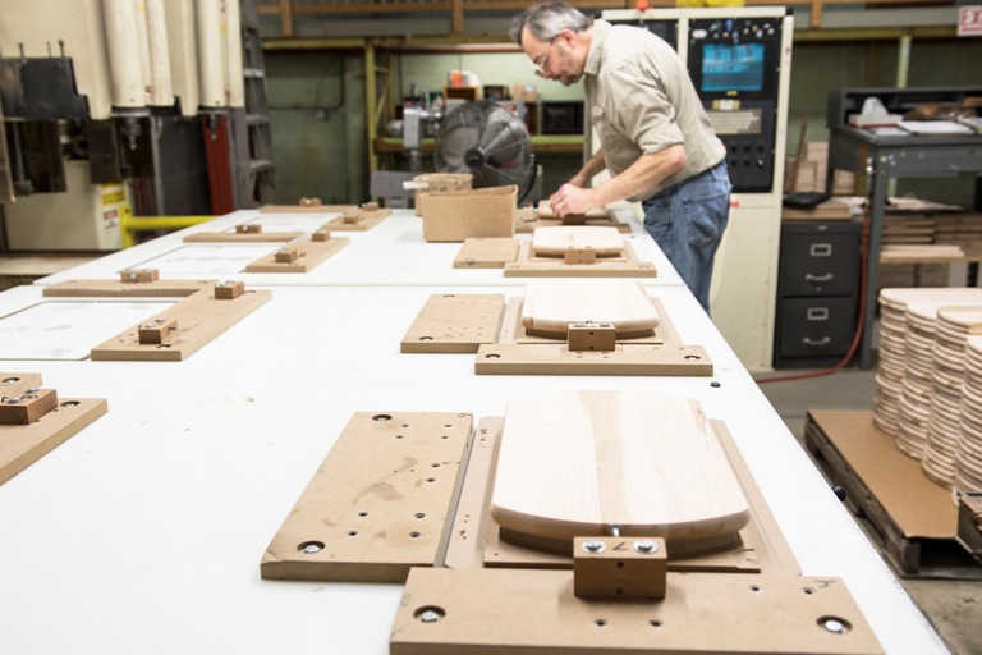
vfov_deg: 38.4
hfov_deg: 55.1
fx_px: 941
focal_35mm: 34
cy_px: 328
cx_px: 491
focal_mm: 23
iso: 640
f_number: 3.2
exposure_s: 1/60
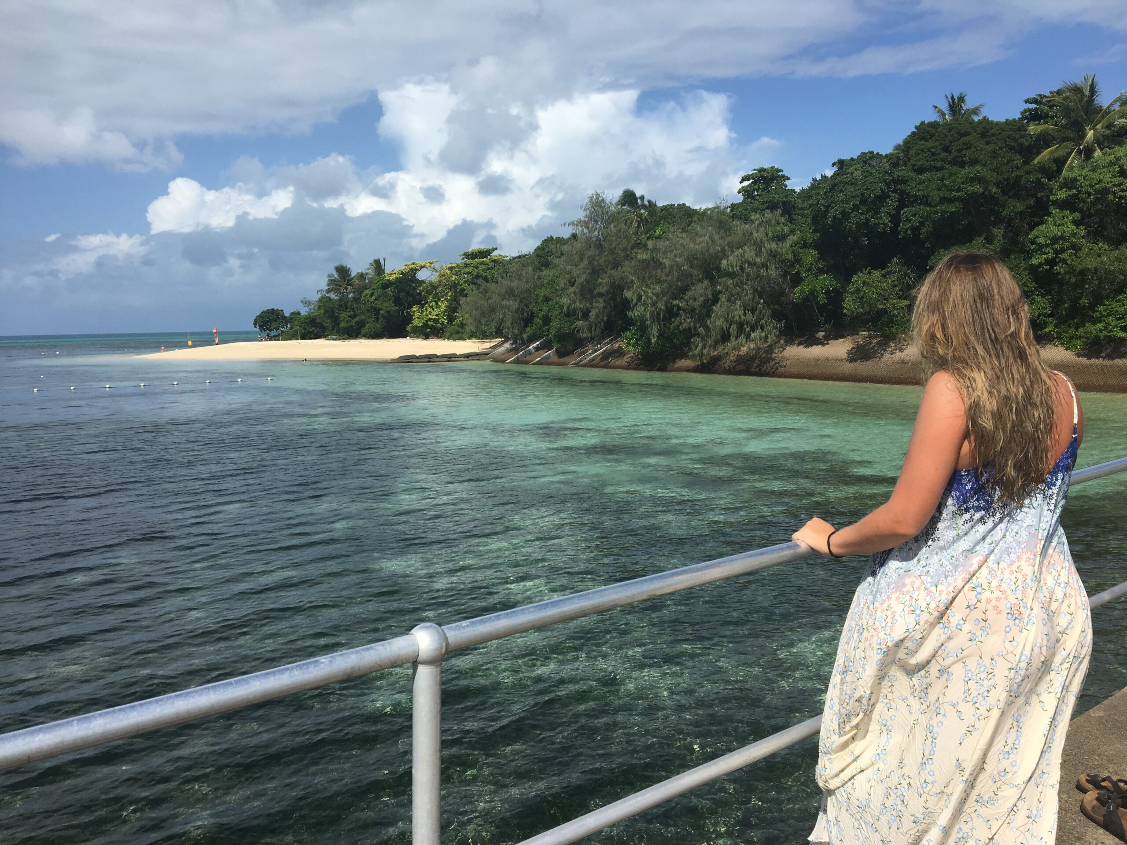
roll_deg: +1.1
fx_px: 944
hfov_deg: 61.7
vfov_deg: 48.2
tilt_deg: -6.8
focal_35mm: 29
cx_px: 564
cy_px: 422
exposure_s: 1/2849
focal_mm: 4.15
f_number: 2.2
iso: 25
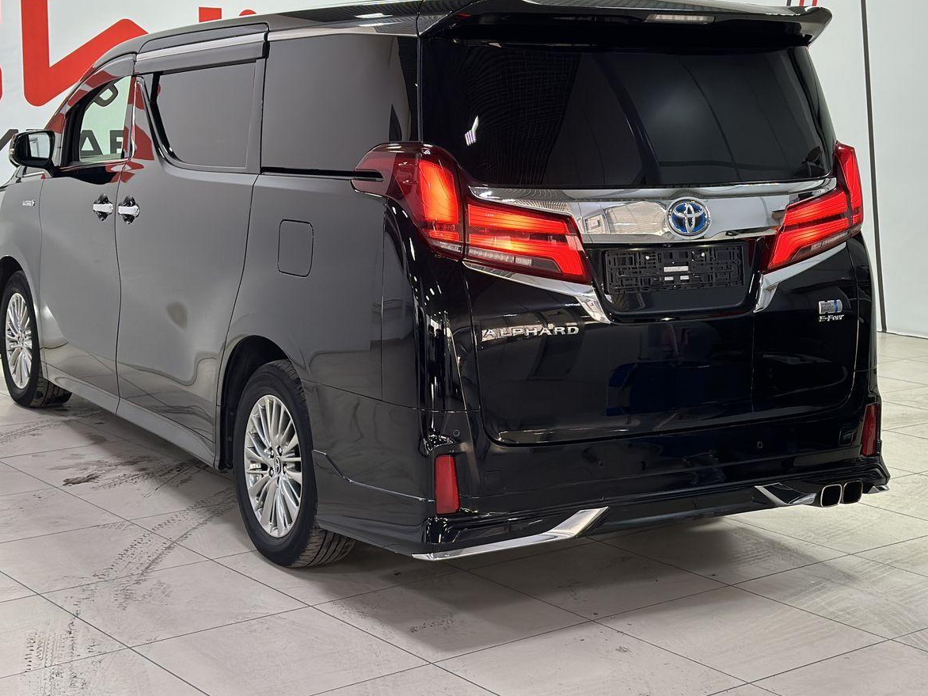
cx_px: 433
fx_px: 1582
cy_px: 299
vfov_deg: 24.8
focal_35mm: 59
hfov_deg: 32.7
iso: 160
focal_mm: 6.86
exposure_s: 1/100
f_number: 1.78
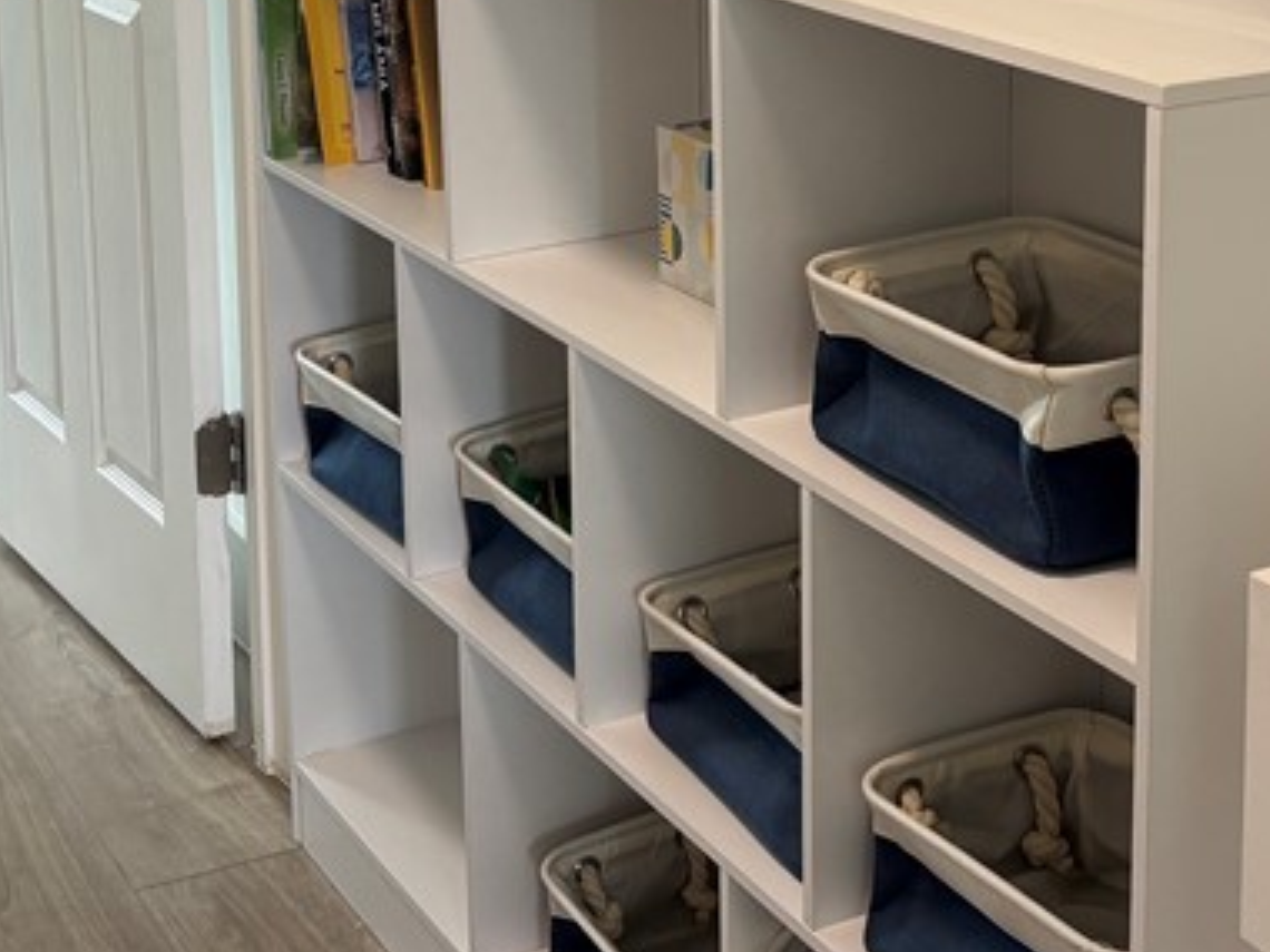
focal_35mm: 70
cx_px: 832
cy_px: 3
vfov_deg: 20.4
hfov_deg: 27.6
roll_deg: -0.3
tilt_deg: -11.9
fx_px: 2568
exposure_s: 1/60
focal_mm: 5.96
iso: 100
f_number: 1.6
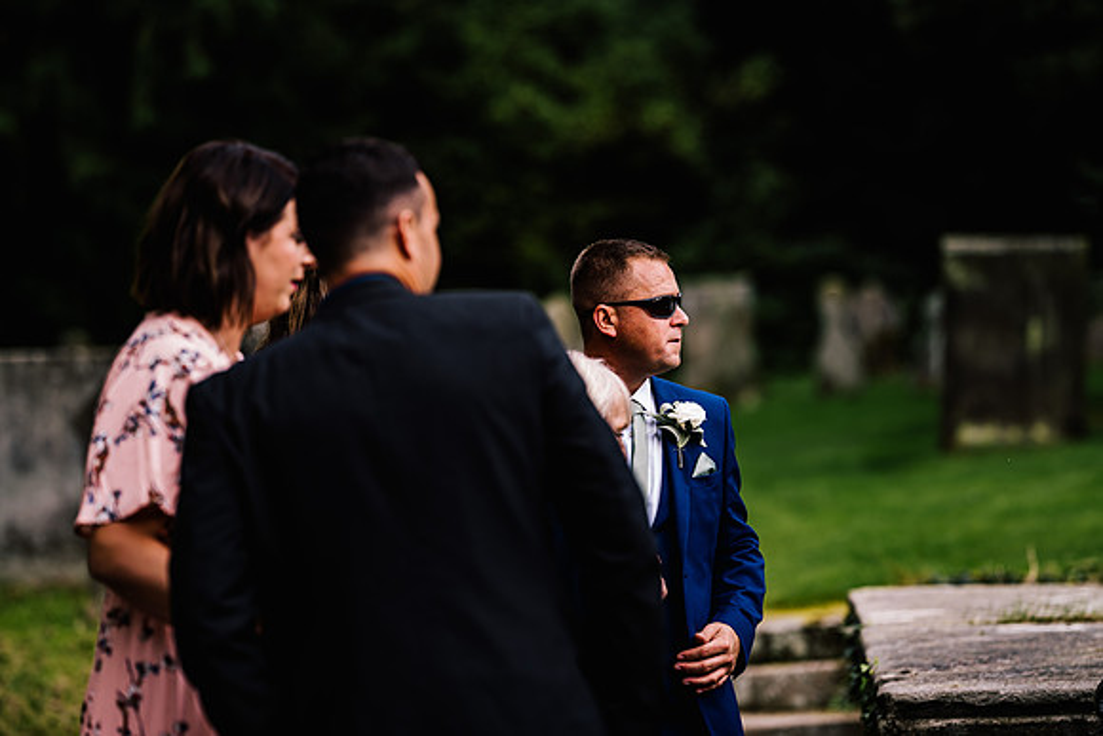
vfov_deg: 10.2
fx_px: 4137
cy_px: 368
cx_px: 552
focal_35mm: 135
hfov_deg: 15.2
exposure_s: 1/320
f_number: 2.5
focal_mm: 135
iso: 50
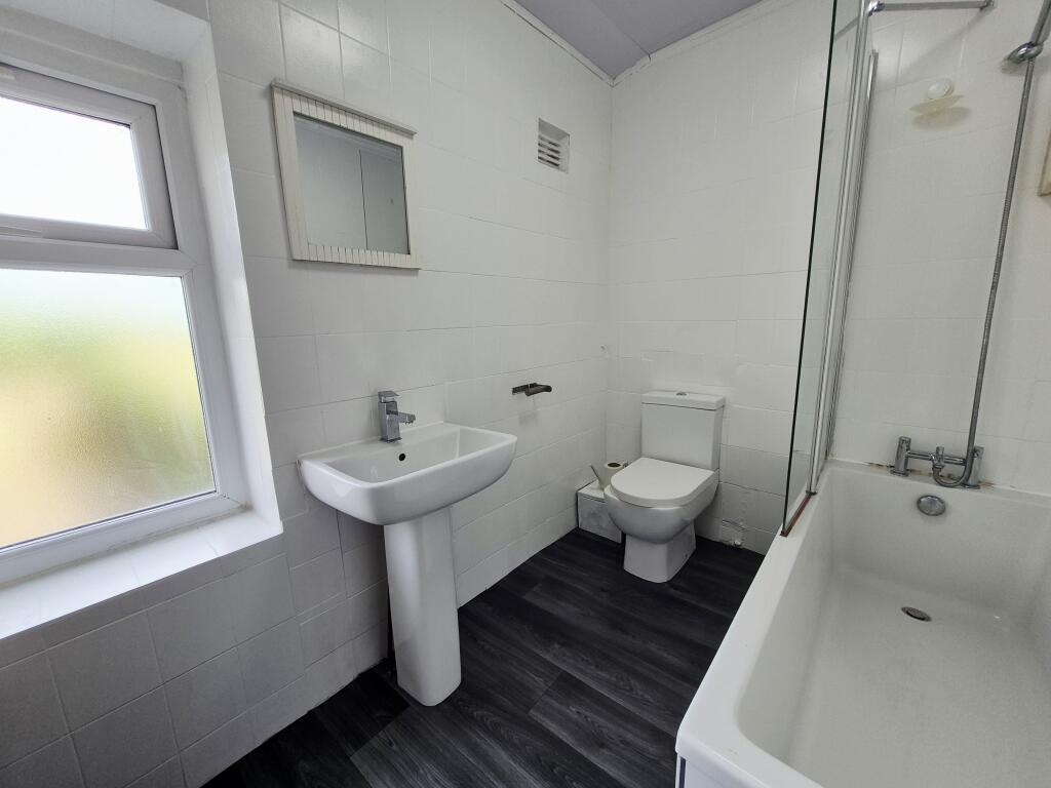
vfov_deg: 89.9
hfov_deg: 106.2
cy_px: 394
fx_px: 395
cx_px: 526
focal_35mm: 13
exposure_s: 1/111
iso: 40
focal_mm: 1.74
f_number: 2.2
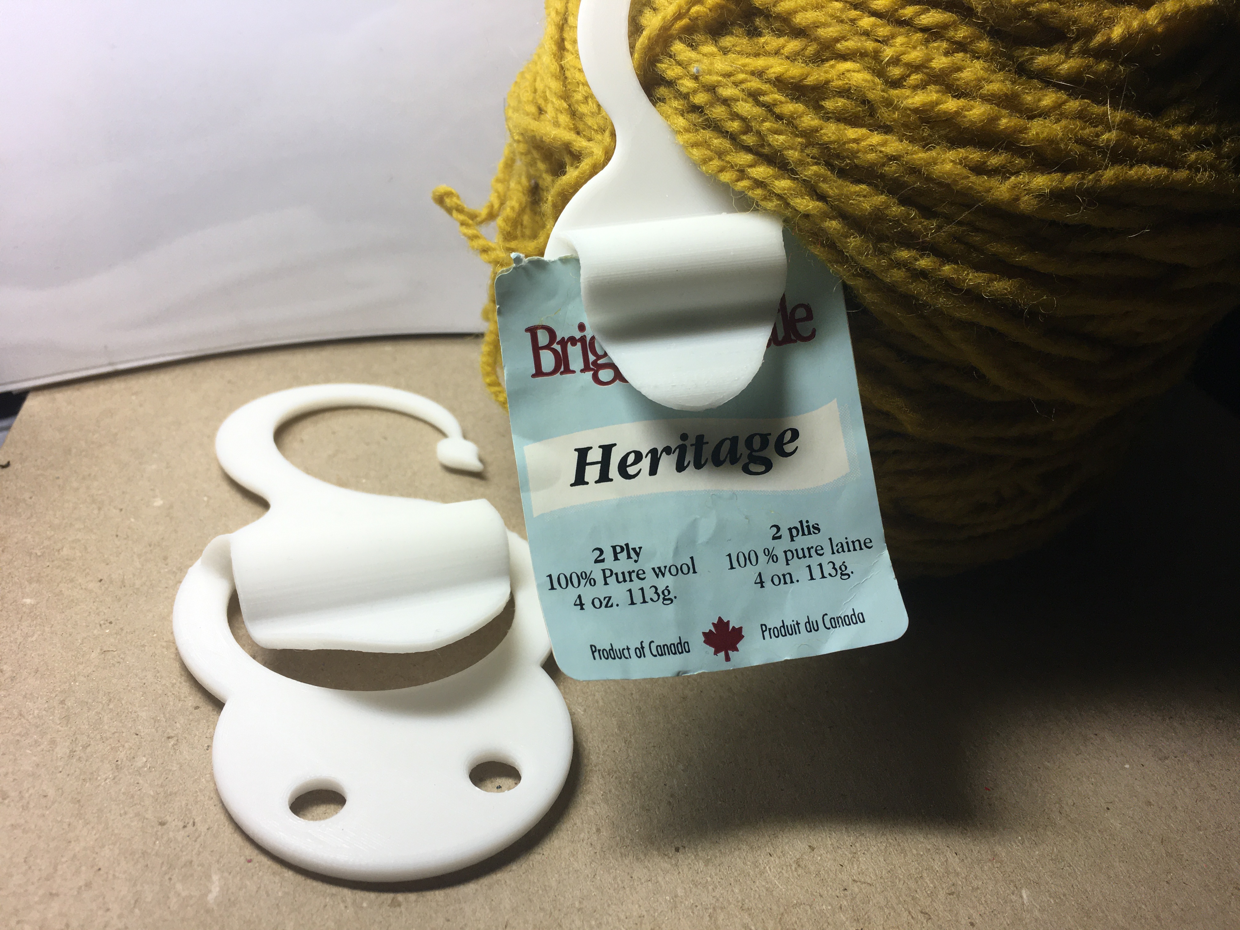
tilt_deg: -28.3
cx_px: 620
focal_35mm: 29
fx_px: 1039
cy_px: 465
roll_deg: -2.1
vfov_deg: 48.2
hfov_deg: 61.7
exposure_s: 1/120
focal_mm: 4.15
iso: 40
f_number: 2.2
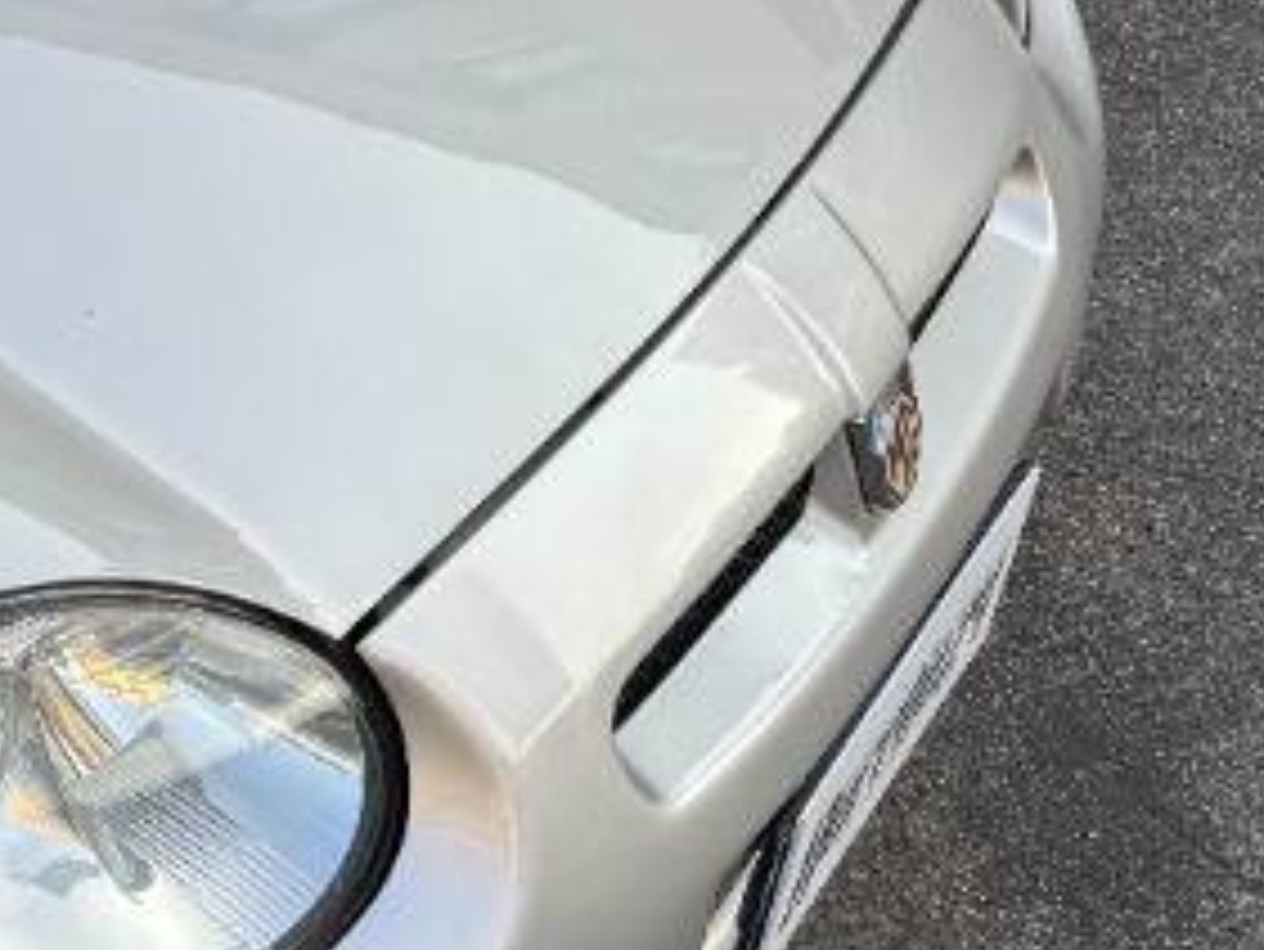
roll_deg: -1.6
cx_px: -924
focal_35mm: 91
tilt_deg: -32.2
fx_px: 3324
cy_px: -234
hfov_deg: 17.8
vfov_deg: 15.6
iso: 80
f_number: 1.78
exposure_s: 1/621
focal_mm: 6.76
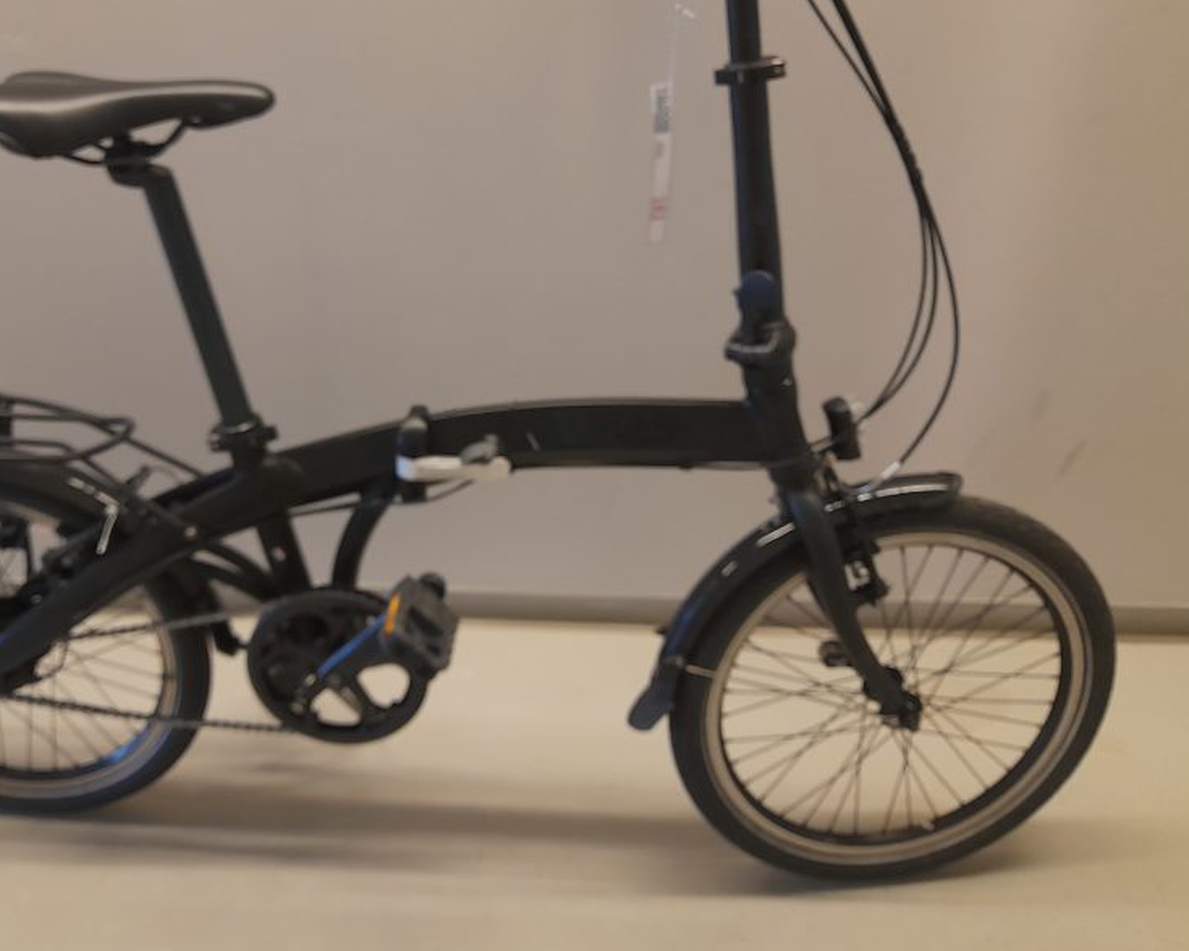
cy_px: 369
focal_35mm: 34
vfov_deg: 43.1
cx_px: 456
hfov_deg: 52.4
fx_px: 1196
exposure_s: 1/50
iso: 320
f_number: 2
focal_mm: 4.6
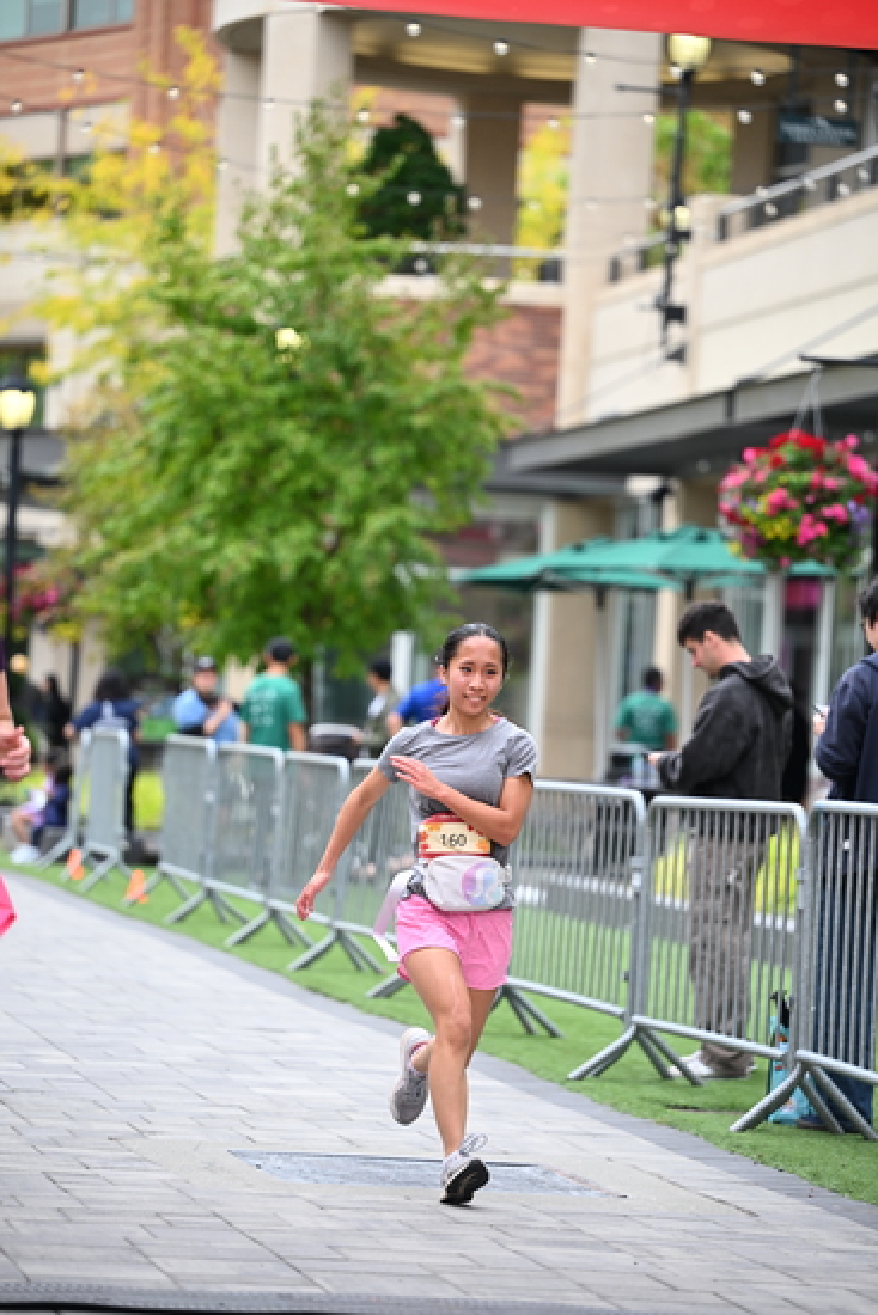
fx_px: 5301
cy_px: 658
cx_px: 439
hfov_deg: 9.5
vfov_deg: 14.1
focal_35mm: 145
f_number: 2.8
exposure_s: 1/1600
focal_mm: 145
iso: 640
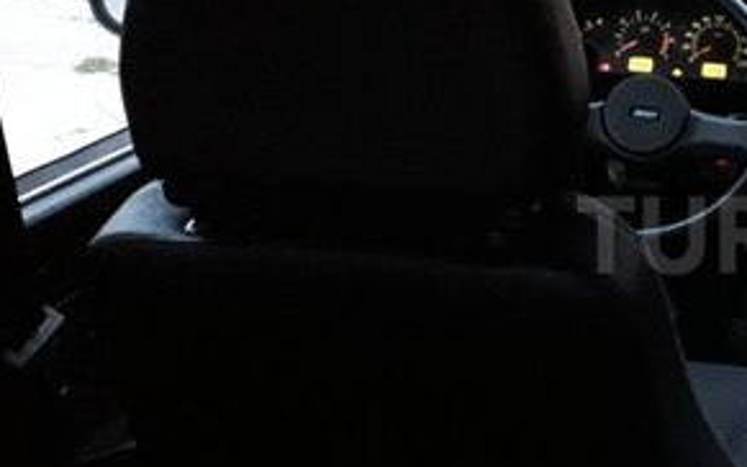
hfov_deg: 28.4
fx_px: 1324
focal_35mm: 65
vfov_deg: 20.0
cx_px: 839
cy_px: 235
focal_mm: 3.6
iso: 800
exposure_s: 1/10
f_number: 1.9
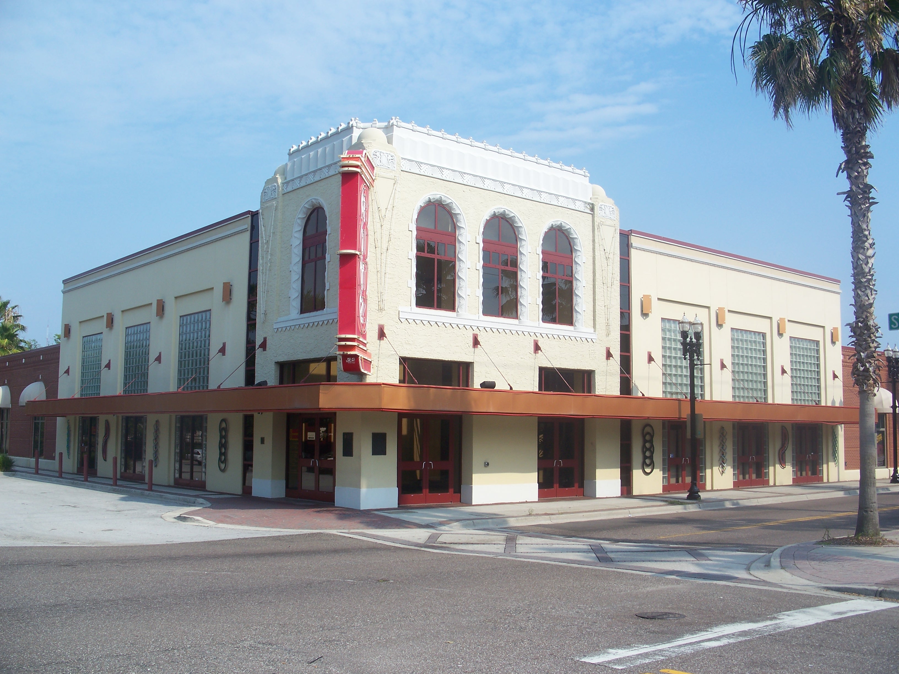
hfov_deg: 50.1
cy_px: 337
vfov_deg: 38.7
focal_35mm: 37
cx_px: 450
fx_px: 961
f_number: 4
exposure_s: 1/500
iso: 64
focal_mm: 7.8
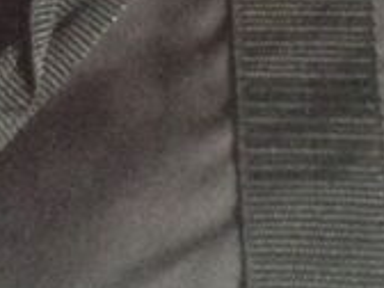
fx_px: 2307
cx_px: -66
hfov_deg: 9.4
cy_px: -239
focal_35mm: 208
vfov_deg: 7.0
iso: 640
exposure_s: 1/15
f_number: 2.4
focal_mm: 4.28
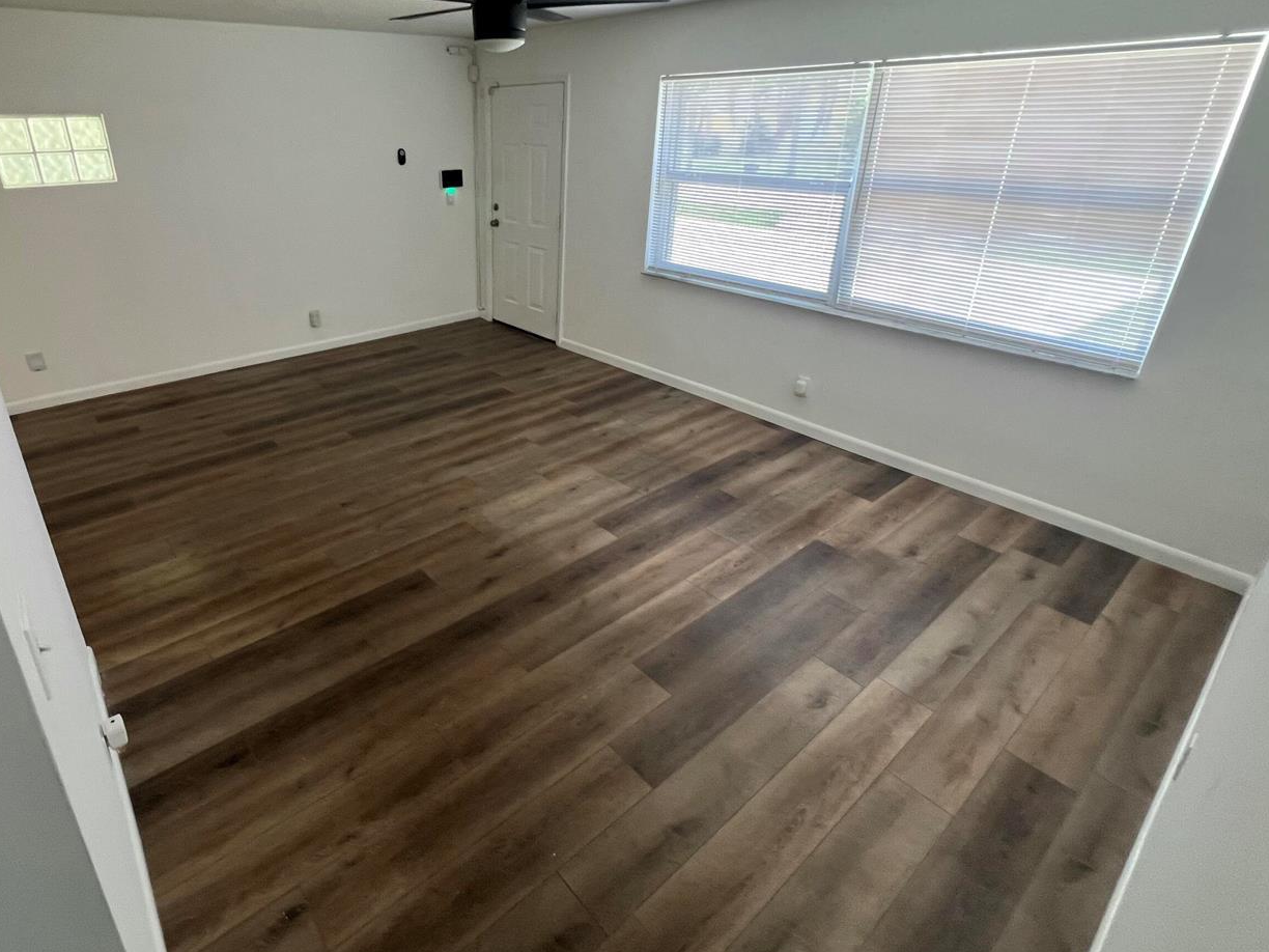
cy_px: 389
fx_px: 623
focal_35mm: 17
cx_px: 491
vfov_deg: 74.1
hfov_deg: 89.5
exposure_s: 1/99
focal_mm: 1.57
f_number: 1.8
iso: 250
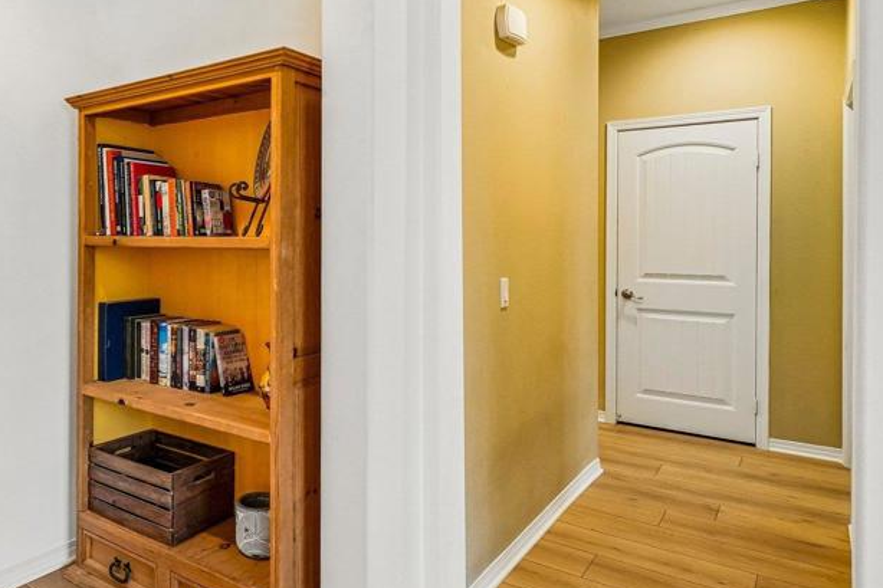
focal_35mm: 25
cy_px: 246
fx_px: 613
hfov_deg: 68.7
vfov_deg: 51.0
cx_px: 269
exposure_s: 1/30
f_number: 8
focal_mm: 15
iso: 2000
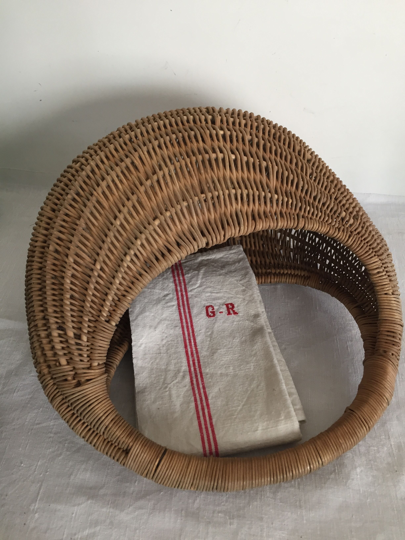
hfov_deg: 48.2
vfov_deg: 61.7
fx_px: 452
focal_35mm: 29
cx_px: 202
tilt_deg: -43.8
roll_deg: +0.2
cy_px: 270
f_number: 2.2
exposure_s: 1/33
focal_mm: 4.15
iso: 100
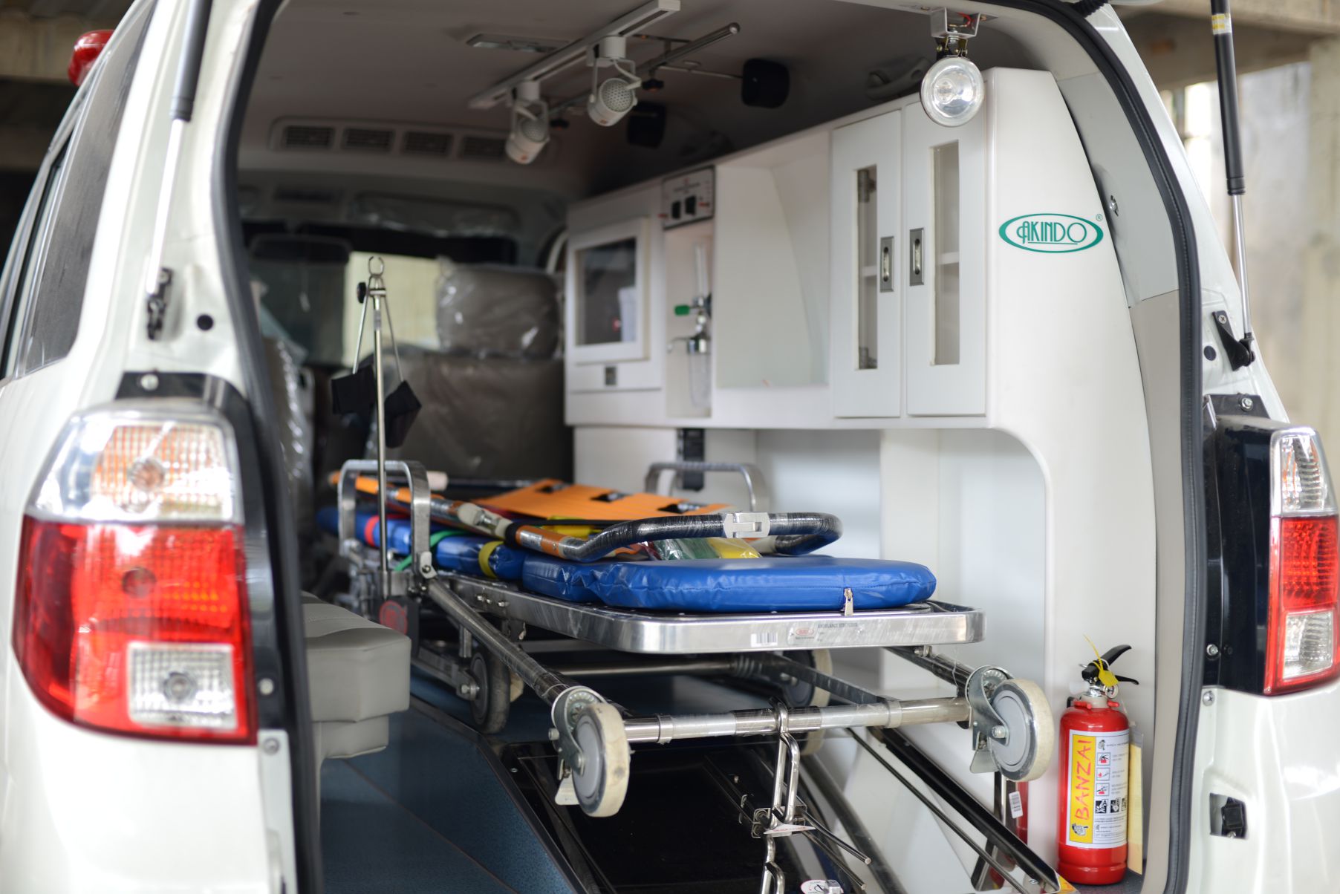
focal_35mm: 50
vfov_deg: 27.0
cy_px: 447
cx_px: 670
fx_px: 1862
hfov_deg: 39.6
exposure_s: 1/60
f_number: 2.5
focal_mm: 50
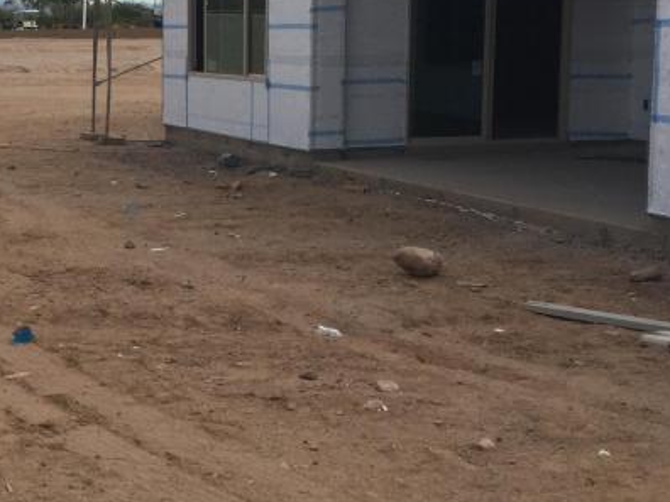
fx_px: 1452
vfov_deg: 19.6
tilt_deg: -7.4
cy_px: 194
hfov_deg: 25.0
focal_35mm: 75
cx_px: 39
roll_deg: +0.1
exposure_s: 1/2326
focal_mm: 4.15
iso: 32
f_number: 2.2
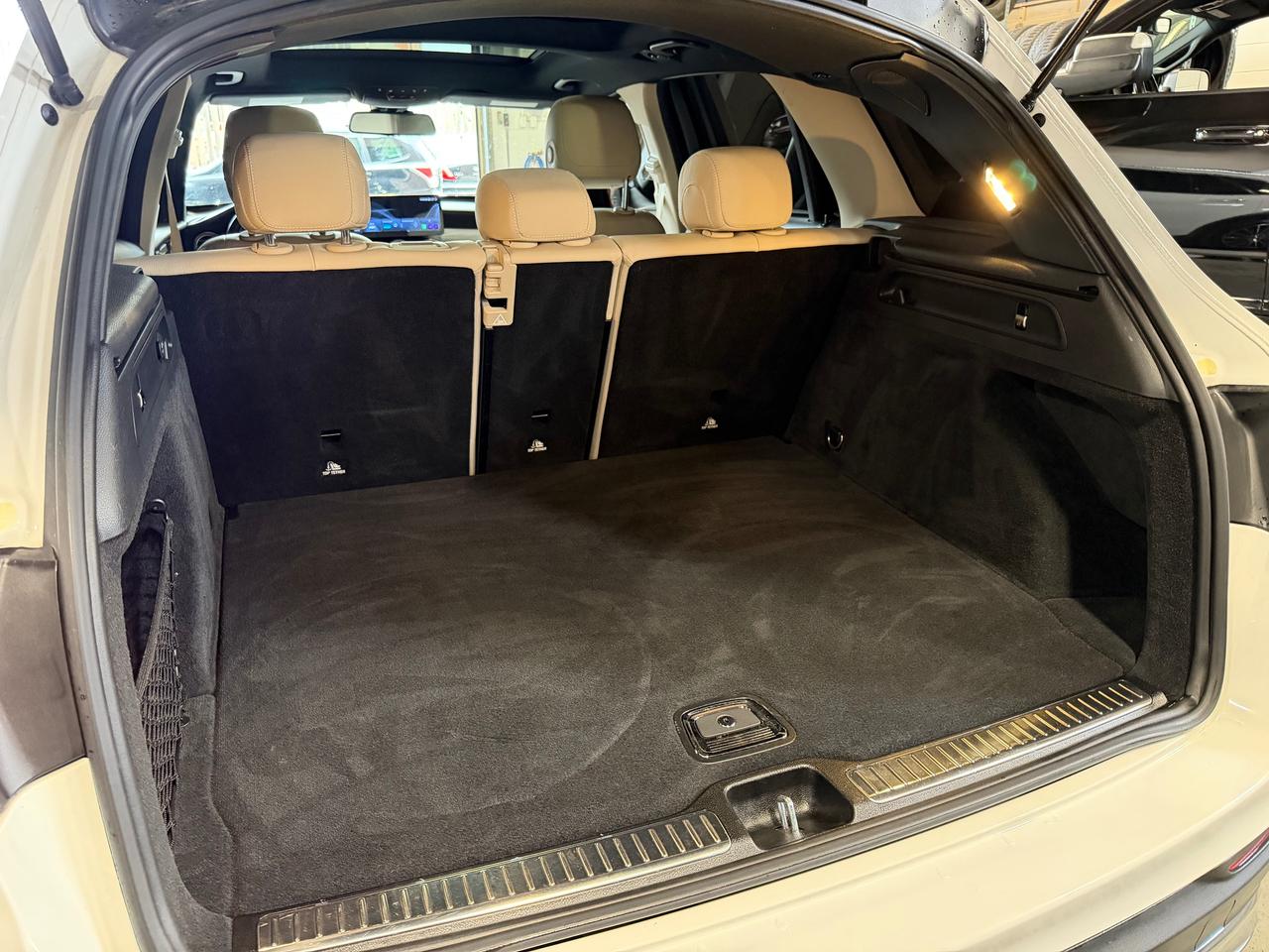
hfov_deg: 71.6
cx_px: 634
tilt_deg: -21.0
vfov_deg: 56.8
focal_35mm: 24
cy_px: 476
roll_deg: +0.2
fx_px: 880
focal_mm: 6.76
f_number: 1.78
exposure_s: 1/40
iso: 800
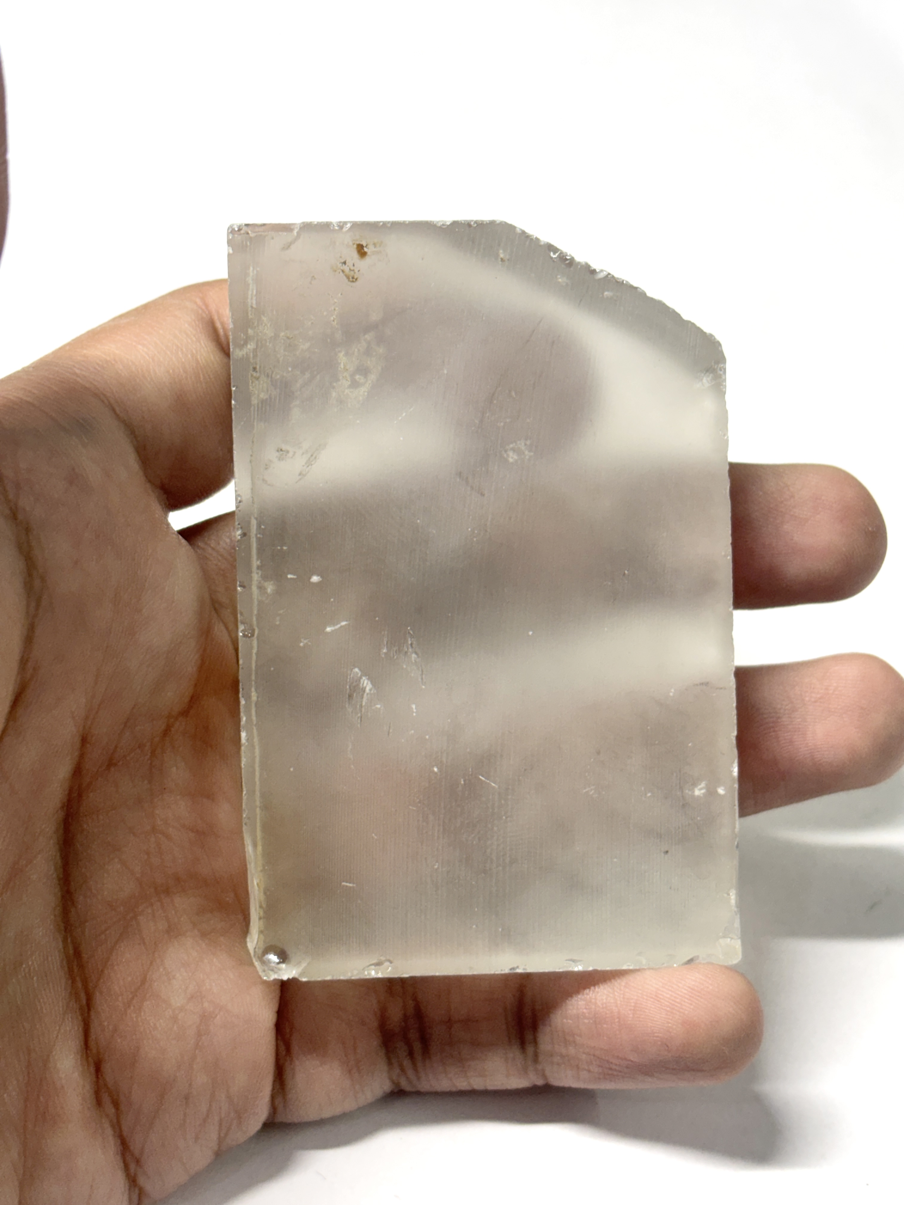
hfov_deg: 28.0
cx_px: 452
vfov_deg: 36.8
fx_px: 1811
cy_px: 602
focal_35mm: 52
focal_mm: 5.96
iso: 40
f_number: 1.6
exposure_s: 1/100
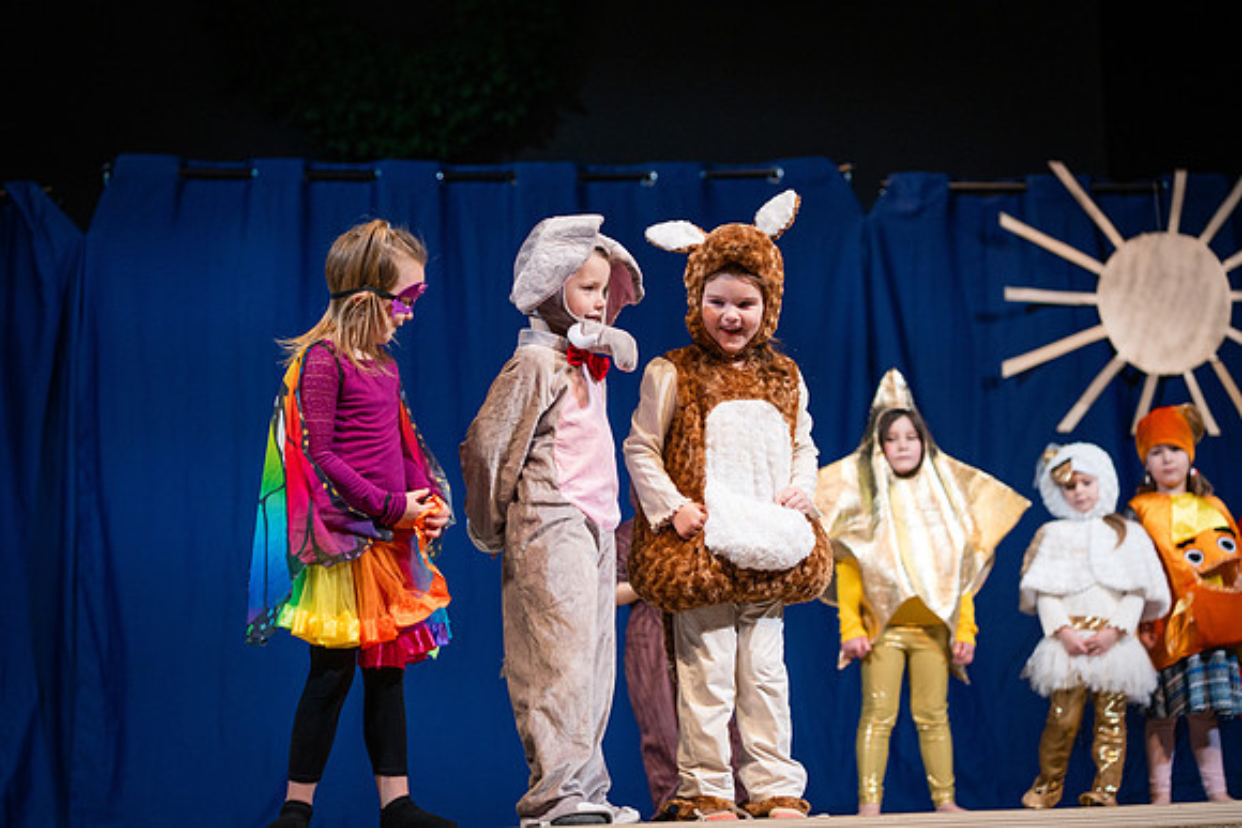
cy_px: 414
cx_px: 621
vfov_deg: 16.1
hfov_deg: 23.9
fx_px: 2933
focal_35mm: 85
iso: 800
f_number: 2.8
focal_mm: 85
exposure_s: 1/640
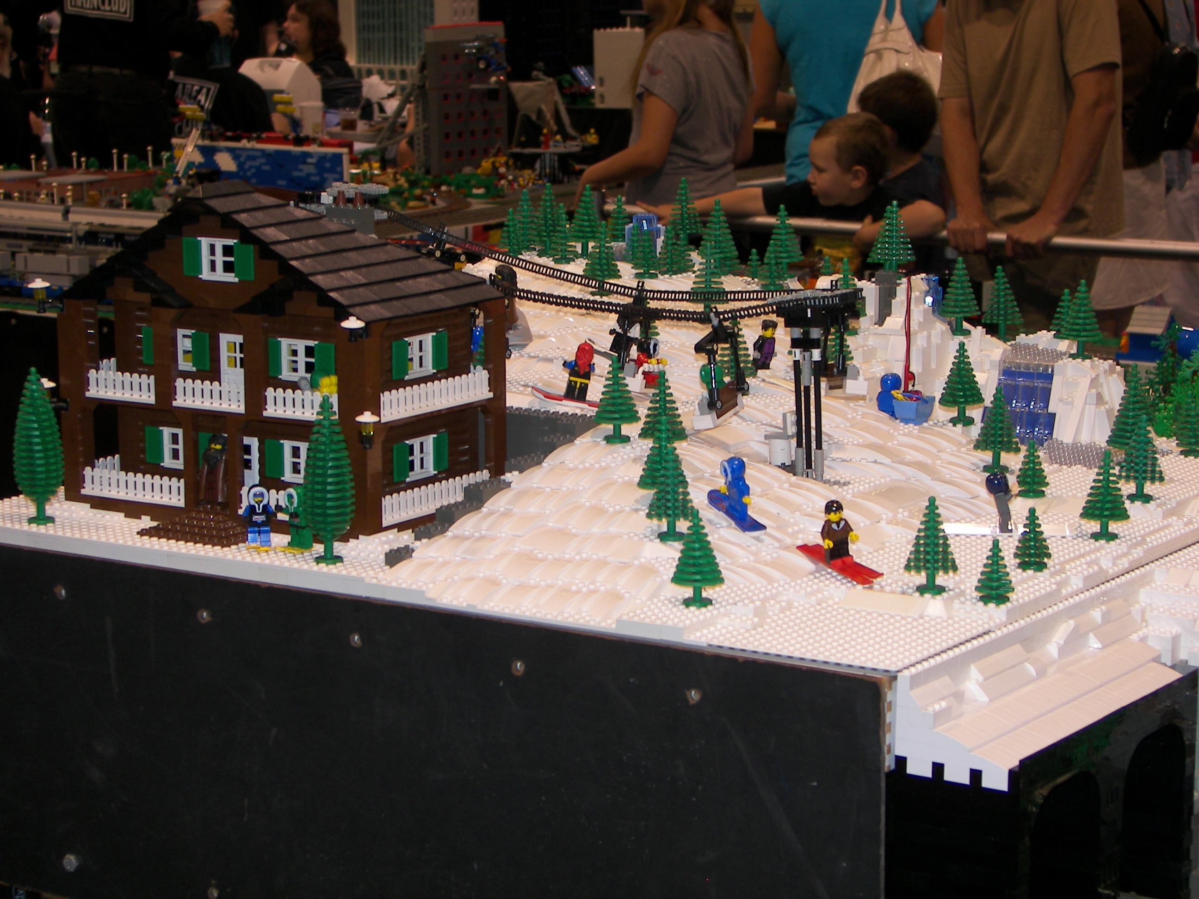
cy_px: 450
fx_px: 3048
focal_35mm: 88
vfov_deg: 16.8
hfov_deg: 22.3
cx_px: 600
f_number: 2.8
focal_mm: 14.5
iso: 50
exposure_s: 1/40
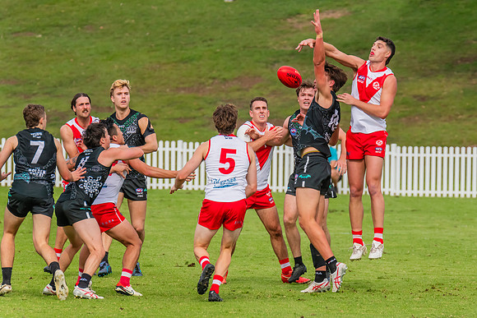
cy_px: 135
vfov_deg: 2.4
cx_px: 328
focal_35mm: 579
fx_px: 7671
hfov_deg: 3.6
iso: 800
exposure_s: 1/1600
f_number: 9
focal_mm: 420
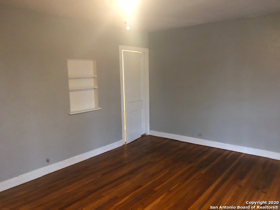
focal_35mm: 28
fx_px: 226
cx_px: 140
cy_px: 105
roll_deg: +0.5
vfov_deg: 49.7
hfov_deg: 63.4
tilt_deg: -7.2
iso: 100
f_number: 1.8
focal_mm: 3.99
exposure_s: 1/5
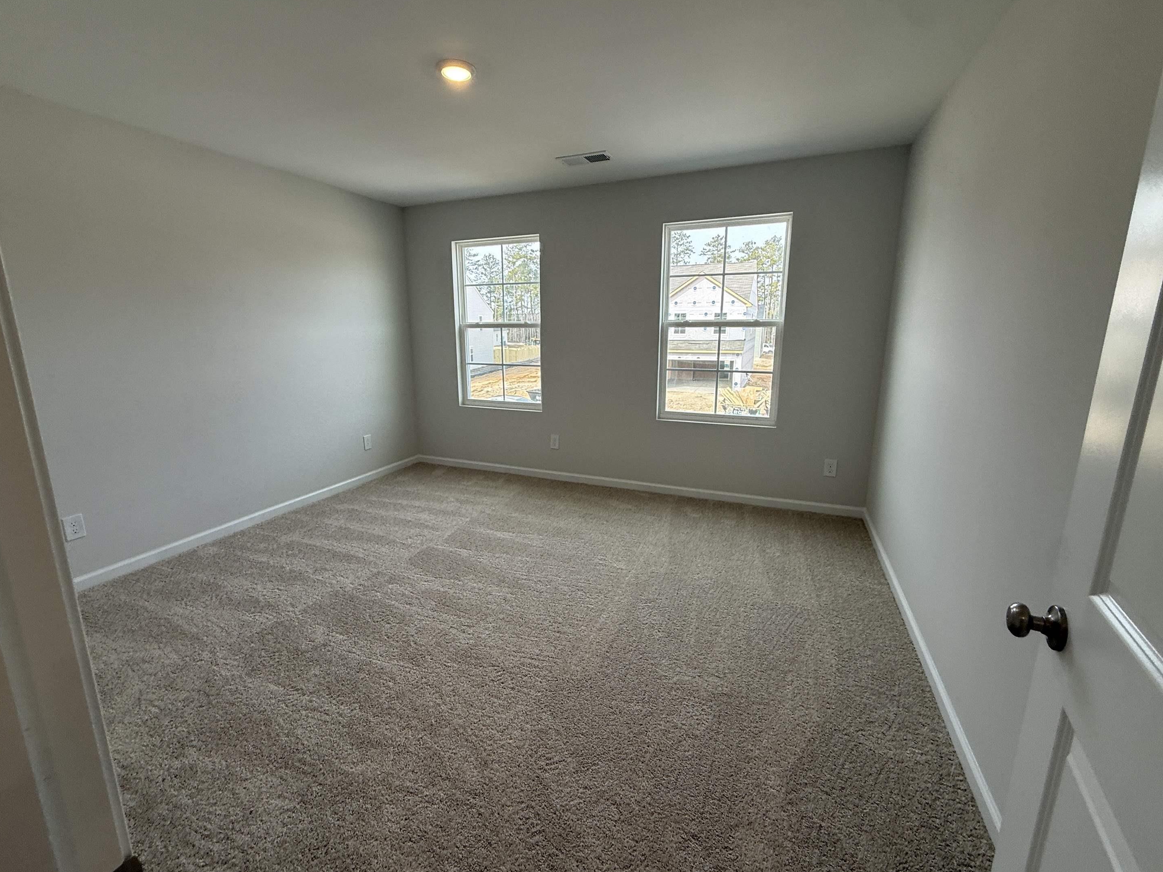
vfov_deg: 81.7
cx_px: 566
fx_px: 504
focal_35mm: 15
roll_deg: +0.6
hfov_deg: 98.2
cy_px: 423
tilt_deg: -9.1
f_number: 2.2
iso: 50
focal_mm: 2.22
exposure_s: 1/140
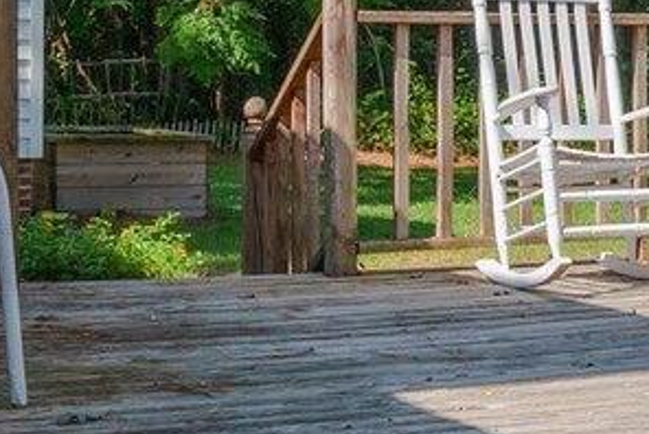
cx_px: 1109
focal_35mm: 119
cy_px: 61
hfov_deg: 15.2
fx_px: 2147
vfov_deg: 11.5
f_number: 8
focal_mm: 23
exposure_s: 1/500
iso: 250
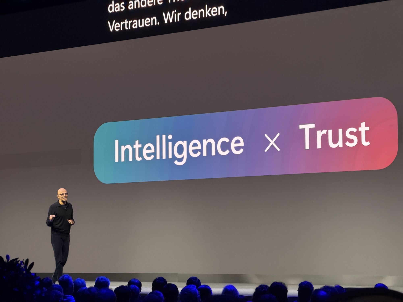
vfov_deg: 14.8
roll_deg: +0.9
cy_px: 151
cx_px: 202
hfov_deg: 19.6
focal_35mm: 100
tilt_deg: +3.3
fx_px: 1164
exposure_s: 1/69
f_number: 2.8
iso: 500
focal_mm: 16.89
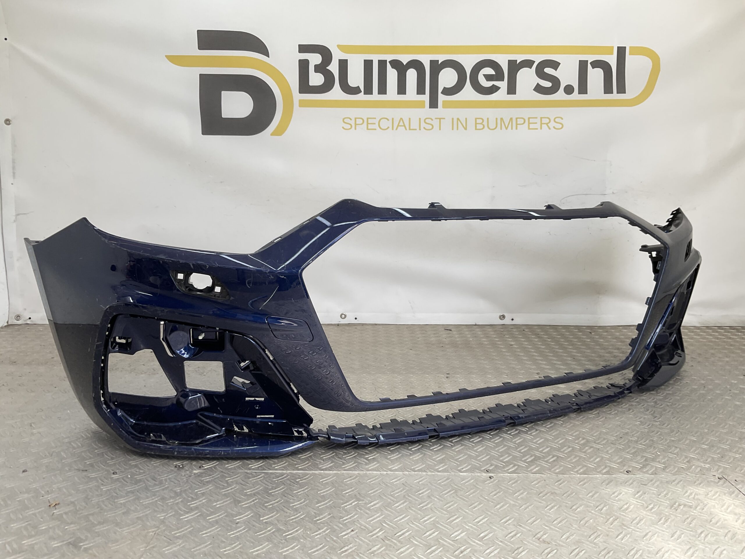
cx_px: 372
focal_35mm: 29
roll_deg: -0.5
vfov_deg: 48.2
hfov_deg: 61.7
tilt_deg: -8.4
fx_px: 624
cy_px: 280
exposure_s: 1/253
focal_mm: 3
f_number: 1.8
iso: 16
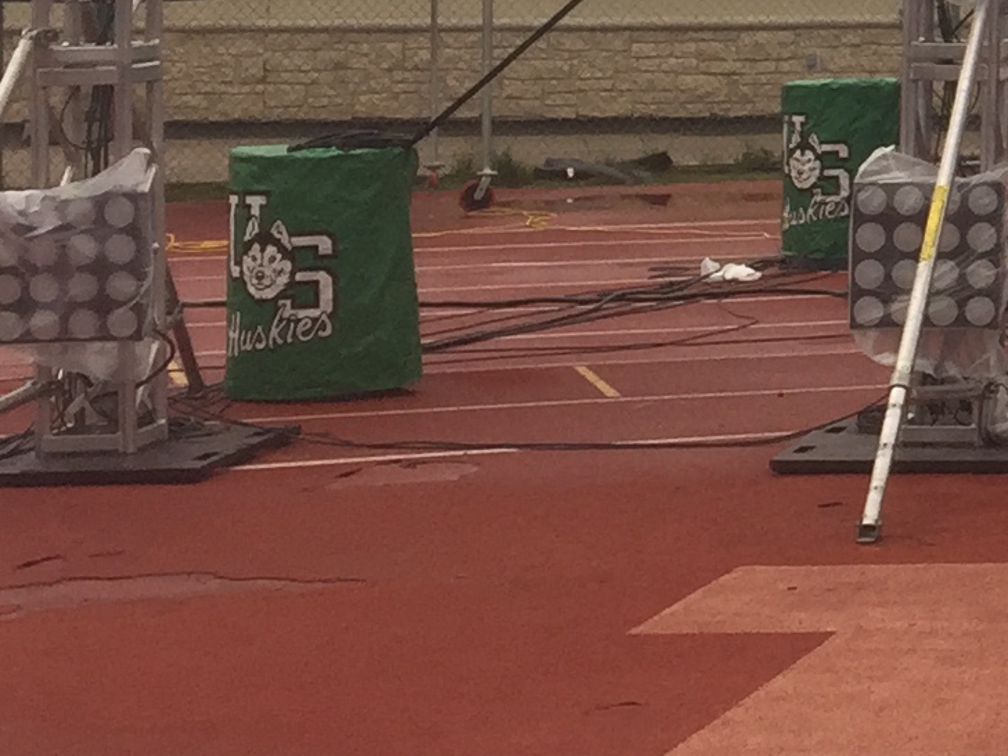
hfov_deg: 13.6
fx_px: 3786
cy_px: -118
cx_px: 1800
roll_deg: +0.2
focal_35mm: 130
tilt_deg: +2.1
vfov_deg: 11.2
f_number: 2.2
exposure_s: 1/120
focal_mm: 4.15
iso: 32
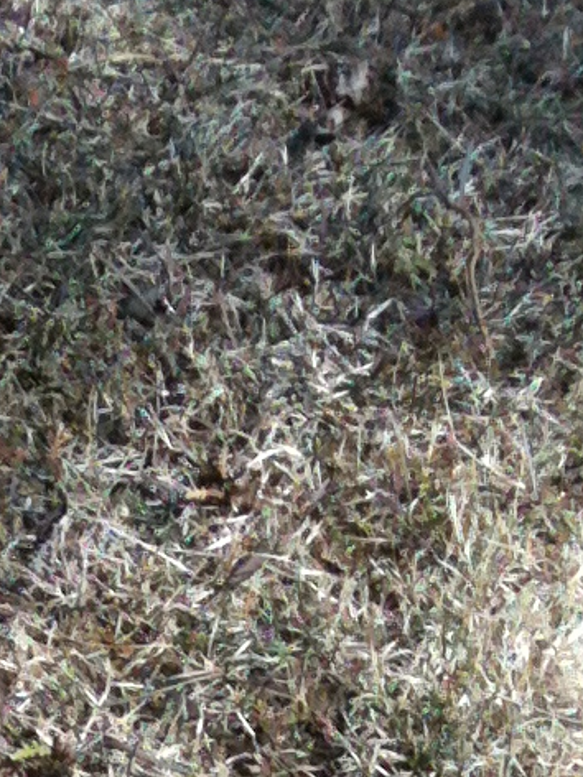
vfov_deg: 11.4
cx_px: -657
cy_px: 1654
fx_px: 3413
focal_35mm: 152
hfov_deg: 9.1
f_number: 2.8
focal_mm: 3.85
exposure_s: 1/856
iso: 64
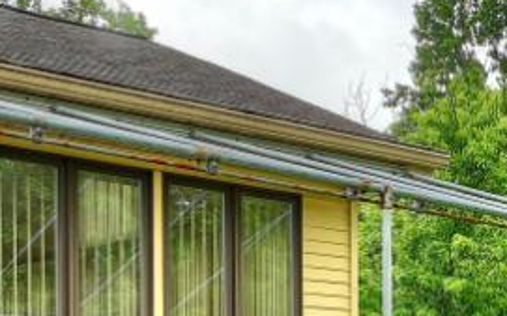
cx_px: 621
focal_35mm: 79
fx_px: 1091
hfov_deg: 23.7
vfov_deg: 15.5
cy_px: 433
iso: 100
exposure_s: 1/50
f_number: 10
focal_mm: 14
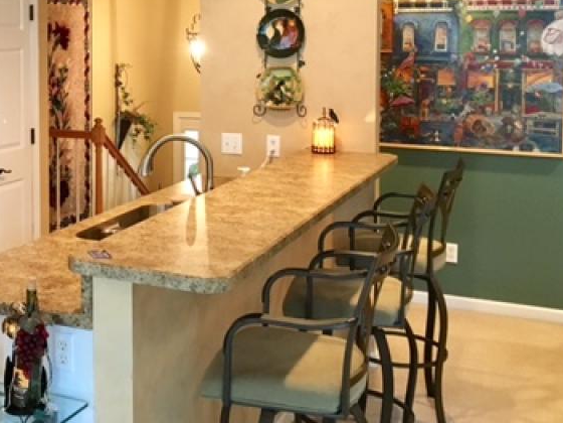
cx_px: 109
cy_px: 85
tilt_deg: -3.7
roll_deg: -0.2
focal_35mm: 53
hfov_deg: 35.0
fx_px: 862
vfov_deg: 27.0
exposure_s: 1/24
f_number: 2.2
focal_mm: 4.15
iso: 200
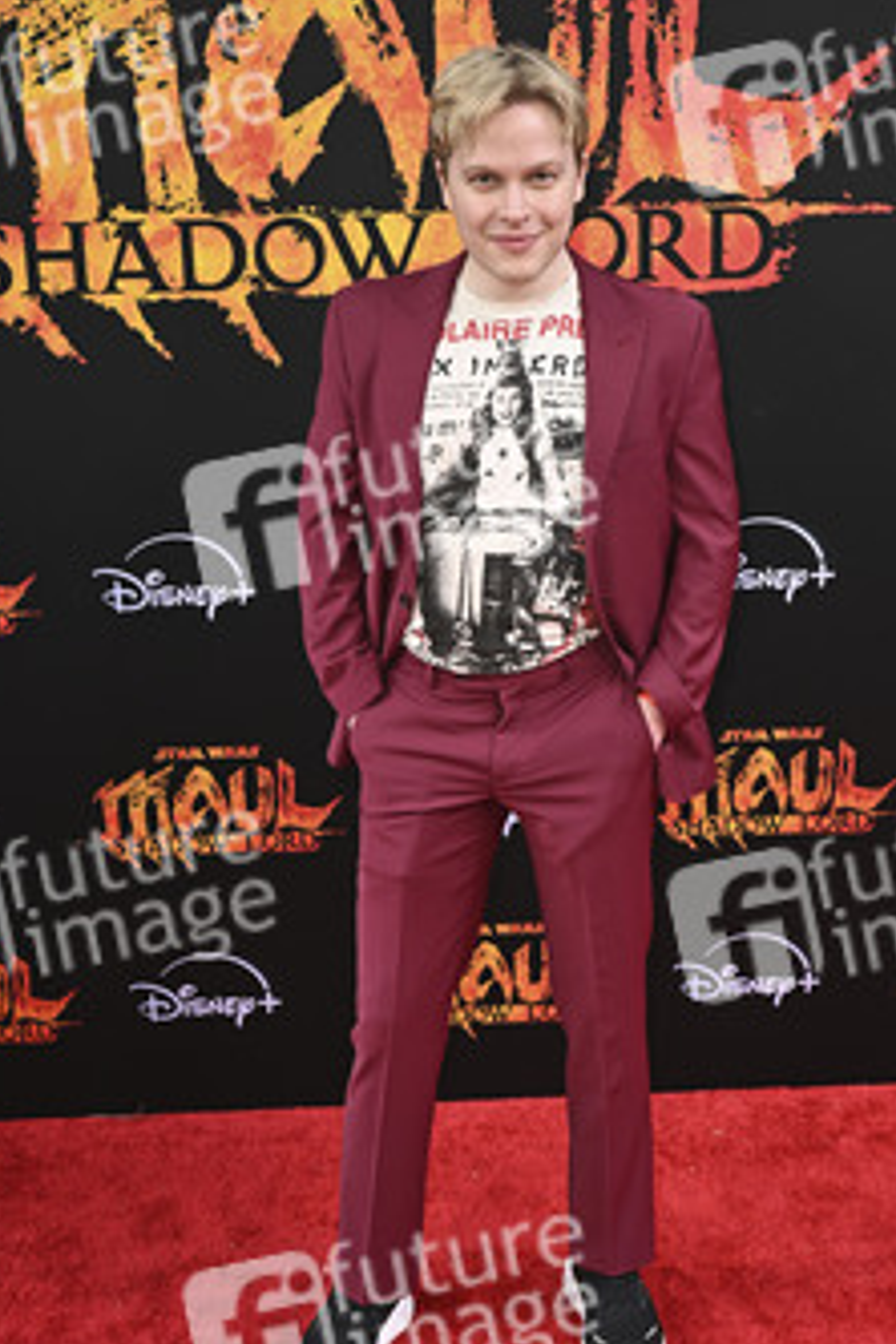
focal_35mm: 42
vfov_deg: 46.4
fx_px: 1568
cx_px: 509
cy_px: 706
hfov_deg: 31.9
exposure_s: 1/320
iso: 800
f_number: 6.3
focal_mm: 35
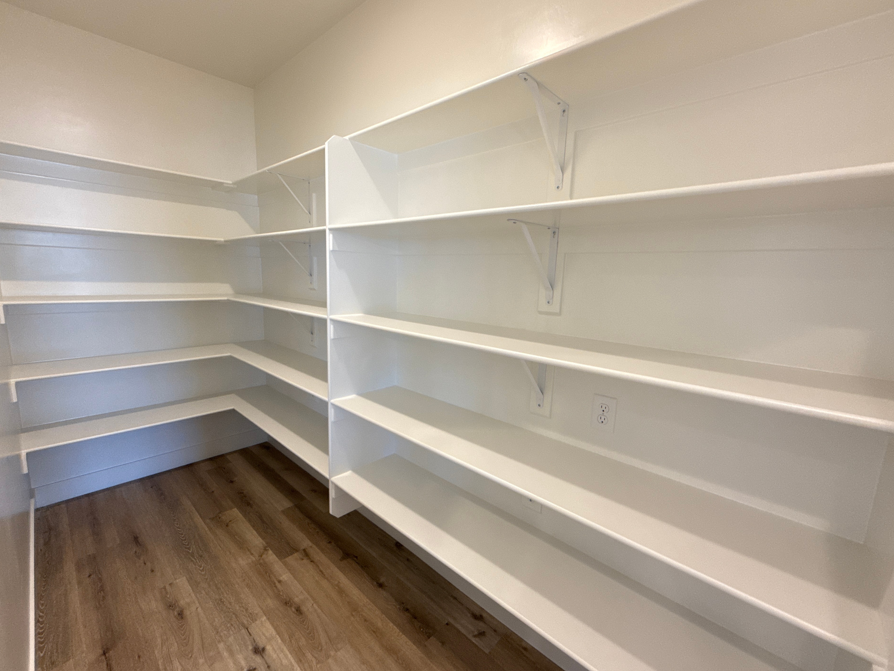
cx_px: 435
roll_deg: -1.9
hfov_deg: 98.1
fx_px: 387
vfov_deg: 81.8
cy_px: 335
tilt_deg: -8.5
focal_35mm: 15
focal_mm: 2.22
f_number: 2.2
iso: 320
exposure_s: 1/120
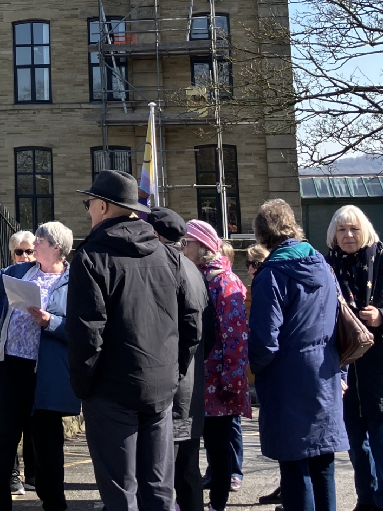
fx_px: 1121
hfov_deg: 18.5
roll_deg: -0.3
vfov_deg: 24.7
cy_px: 19
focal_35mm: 76
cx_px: -64
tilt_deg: +10.3
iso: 32
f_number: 1.8
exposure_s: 1/991
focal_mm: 3.99
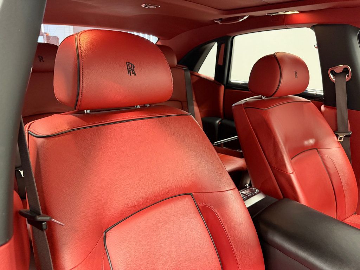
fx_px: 250
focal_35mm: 24
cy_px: 135
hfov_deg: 71.6
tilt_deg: -17.1
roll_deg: -2.2
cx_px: 180
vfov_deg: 56.8
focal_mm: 6.76
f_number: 1.78
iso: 500
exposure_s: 1/60
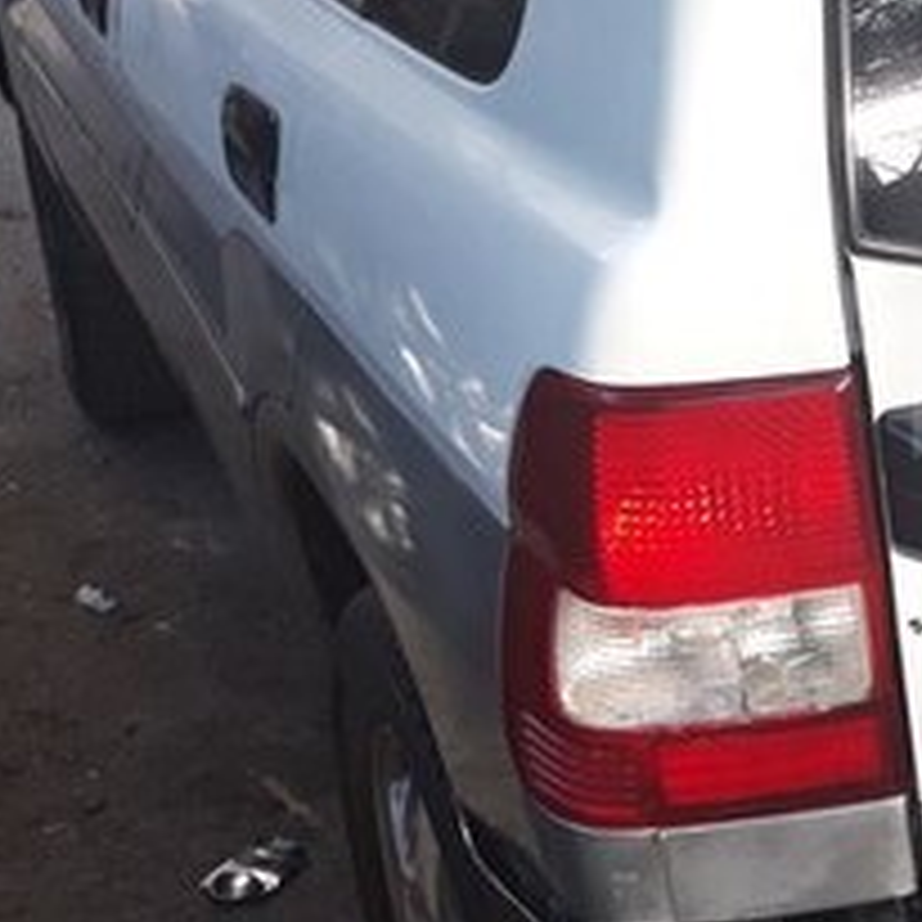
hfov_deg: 19.8
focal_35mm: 77
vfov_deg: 22.5
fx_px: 2320
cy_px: 389
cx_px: 1336
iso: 40
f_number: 1.7
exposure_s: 1/139
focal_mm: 3.71
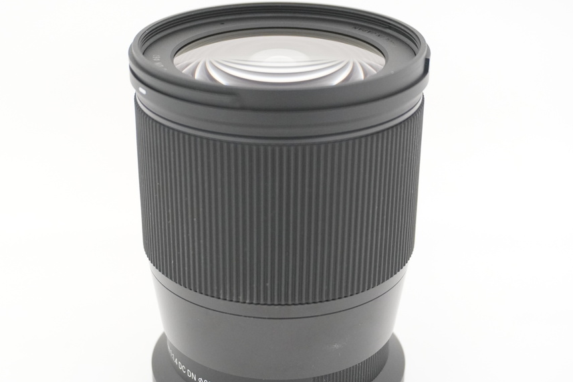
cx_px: 279
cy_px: 225
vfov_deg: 21.5
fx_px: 1002
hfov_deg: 31.9
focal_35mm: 63
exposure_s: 1/50
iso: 2500
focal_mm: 30
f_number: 5
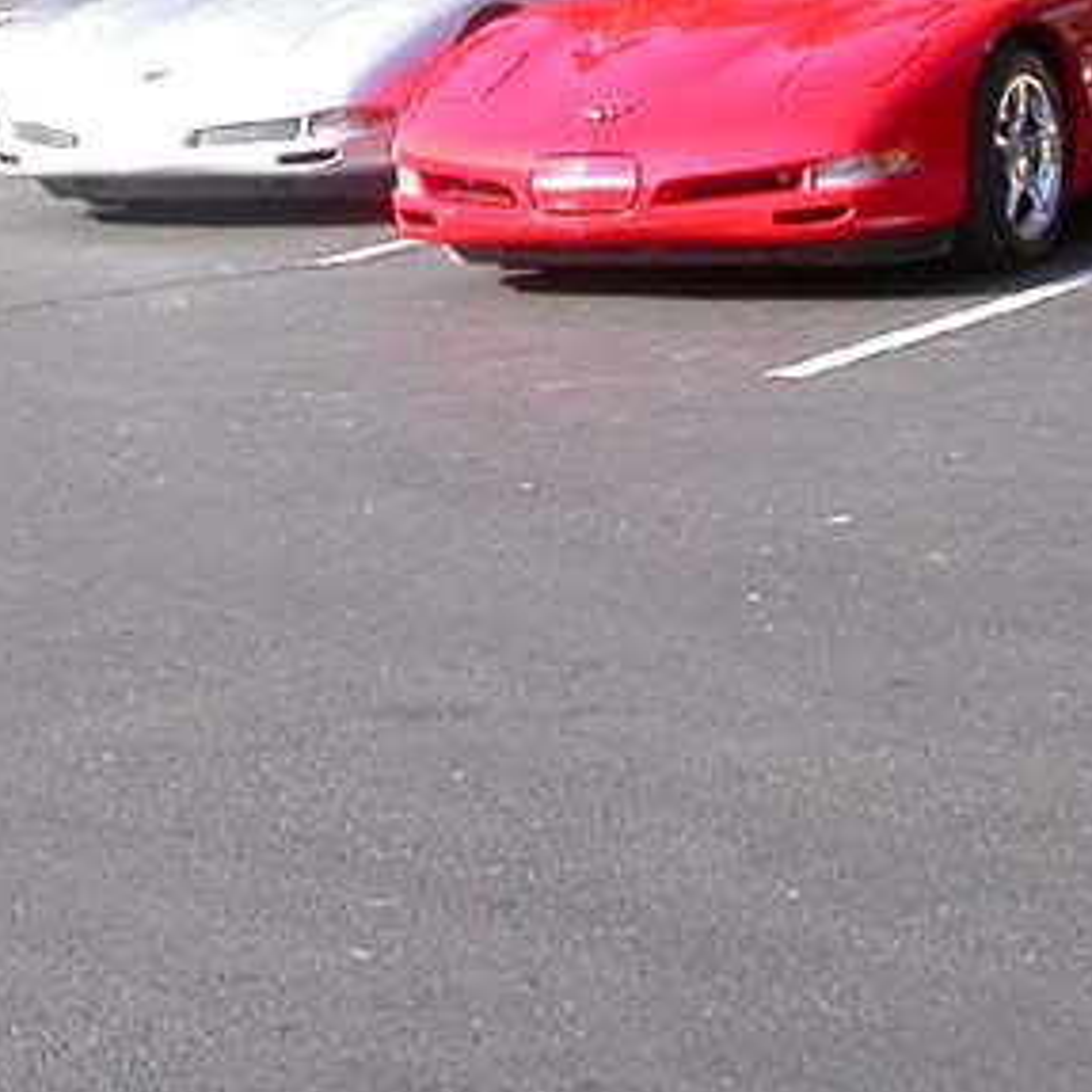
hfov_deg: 14.4
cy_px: 88
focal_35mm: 120
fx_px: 4283
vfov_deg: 14.4
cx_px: 103
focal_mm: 7.85
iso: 100
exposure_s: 1/147
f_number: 5.3
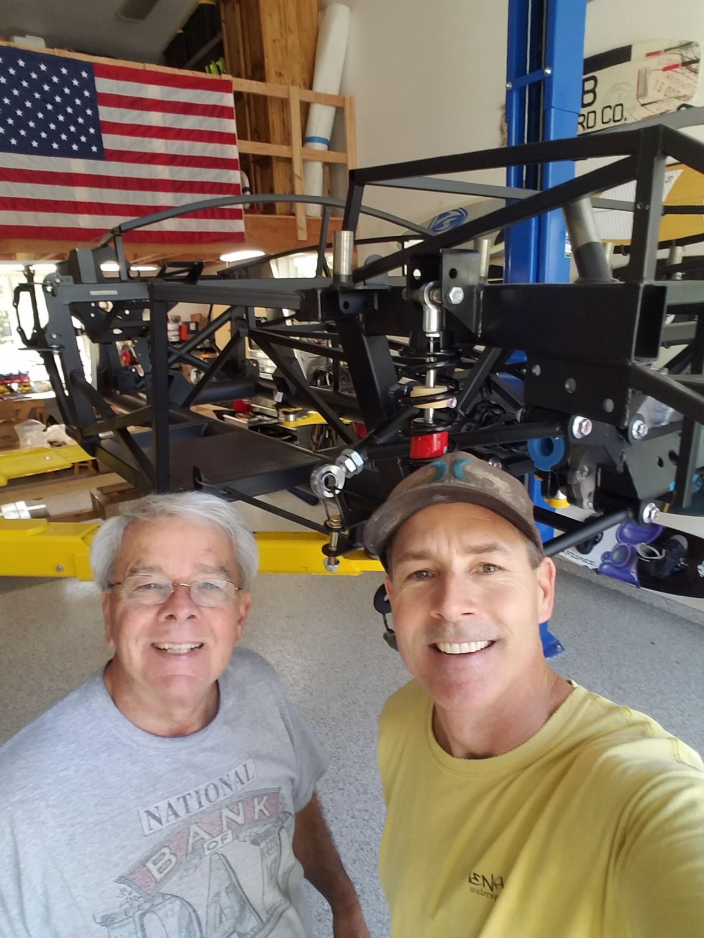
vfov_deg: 79.0
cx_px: 352
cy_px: 469
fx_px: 570
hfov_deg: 63.4
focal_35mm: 21
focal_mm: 2.1
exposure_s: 1/60
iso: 64
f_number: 1.7
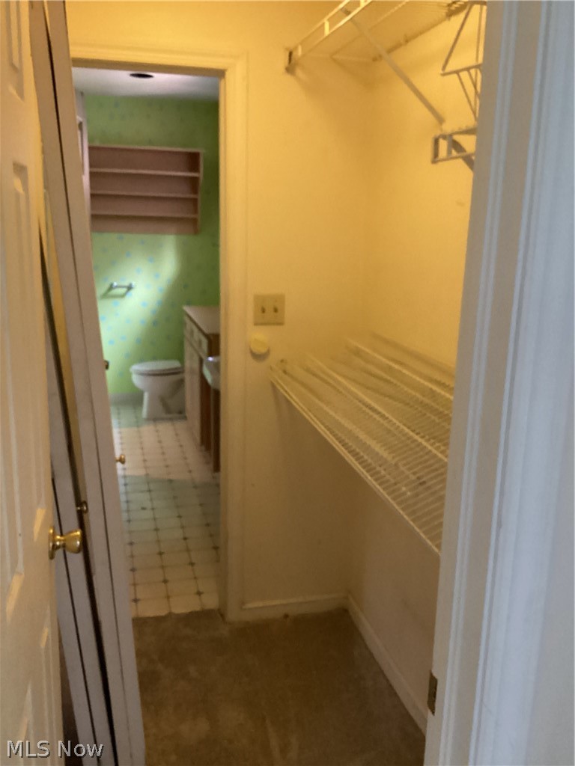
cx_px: 288
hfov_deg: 45.4
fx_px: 687
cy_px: 383
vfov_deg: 58.4
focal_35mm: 31
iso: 640
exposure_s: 1/25
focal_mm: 3.3
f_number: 2.4
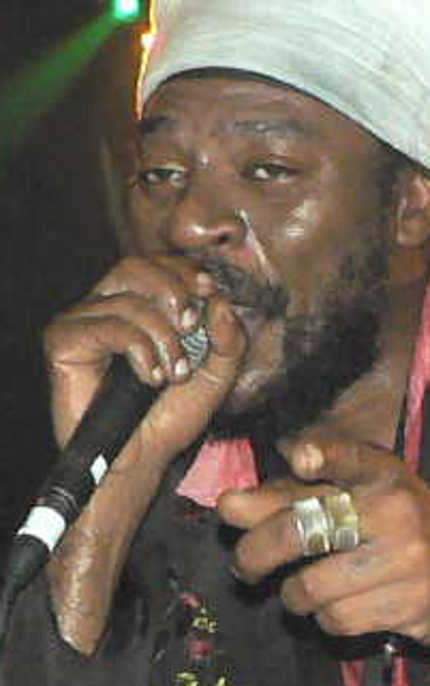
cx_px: 289
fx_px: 1929
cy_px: 333
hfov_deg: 12.7
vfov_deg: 20.2
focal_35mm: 103
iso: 400
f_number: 2.8
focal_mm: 8.9
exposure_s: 1/60
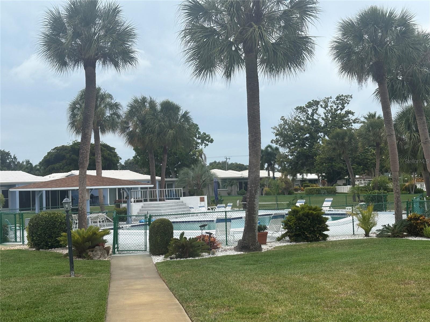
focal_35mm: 52
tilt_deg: +1.7
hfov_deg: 36.8
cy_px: 161
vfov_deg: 28.0
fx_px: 646
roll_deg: +2.3
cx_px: 215
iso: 32
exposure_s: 1/3831
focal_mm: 5.96
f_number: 1.6
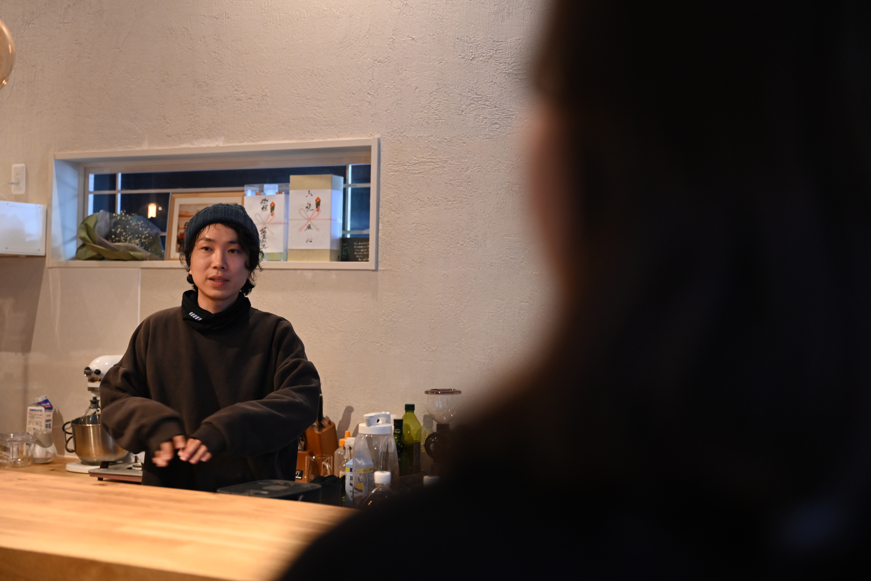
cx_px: 436
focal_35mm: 49
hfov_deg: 40.3
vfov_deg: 27.5
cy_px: 290
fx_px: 1185
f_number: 2.8
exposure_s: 1/60
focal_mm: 49
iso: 1250
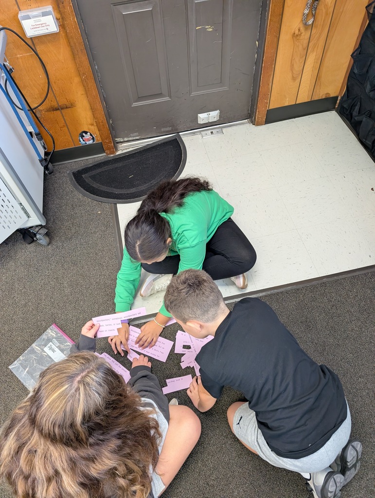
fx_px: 346
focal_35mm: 24
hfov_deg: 56.9
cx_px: 188
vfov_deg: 71.5
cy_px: 249
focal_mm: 6.9
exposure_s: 1/106
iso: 431
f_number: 1.68
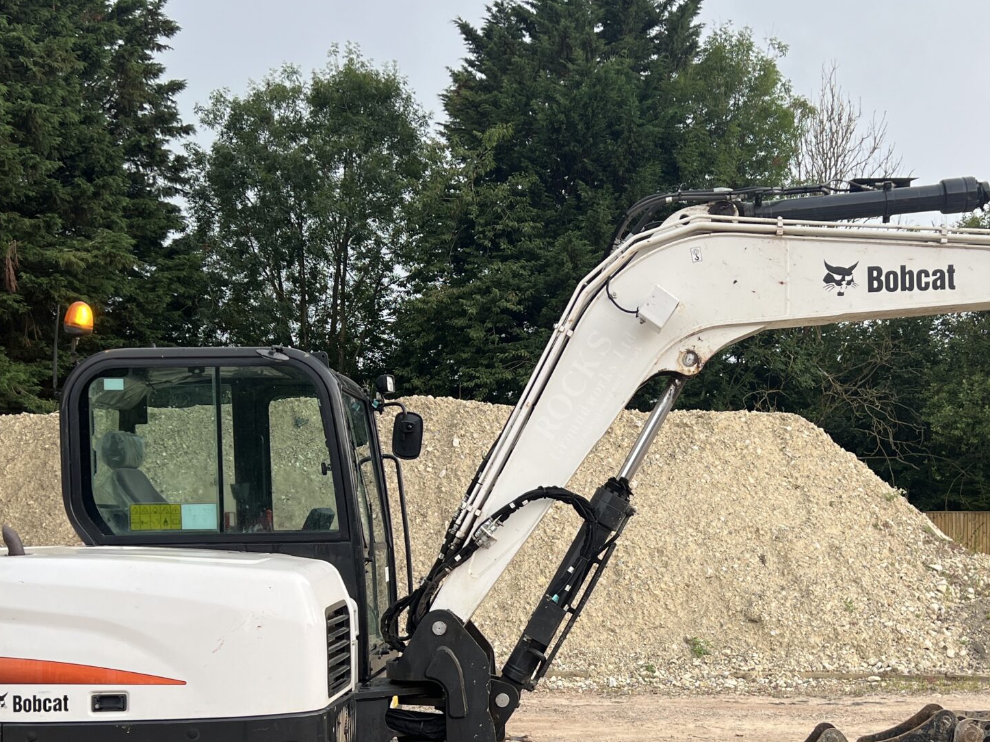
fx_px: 1315
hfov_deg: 41.0
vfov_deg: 30.9
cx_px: 615
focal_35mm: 46
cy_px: 560
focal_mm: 5.7
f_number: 1.5
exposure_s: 1/250
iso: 40
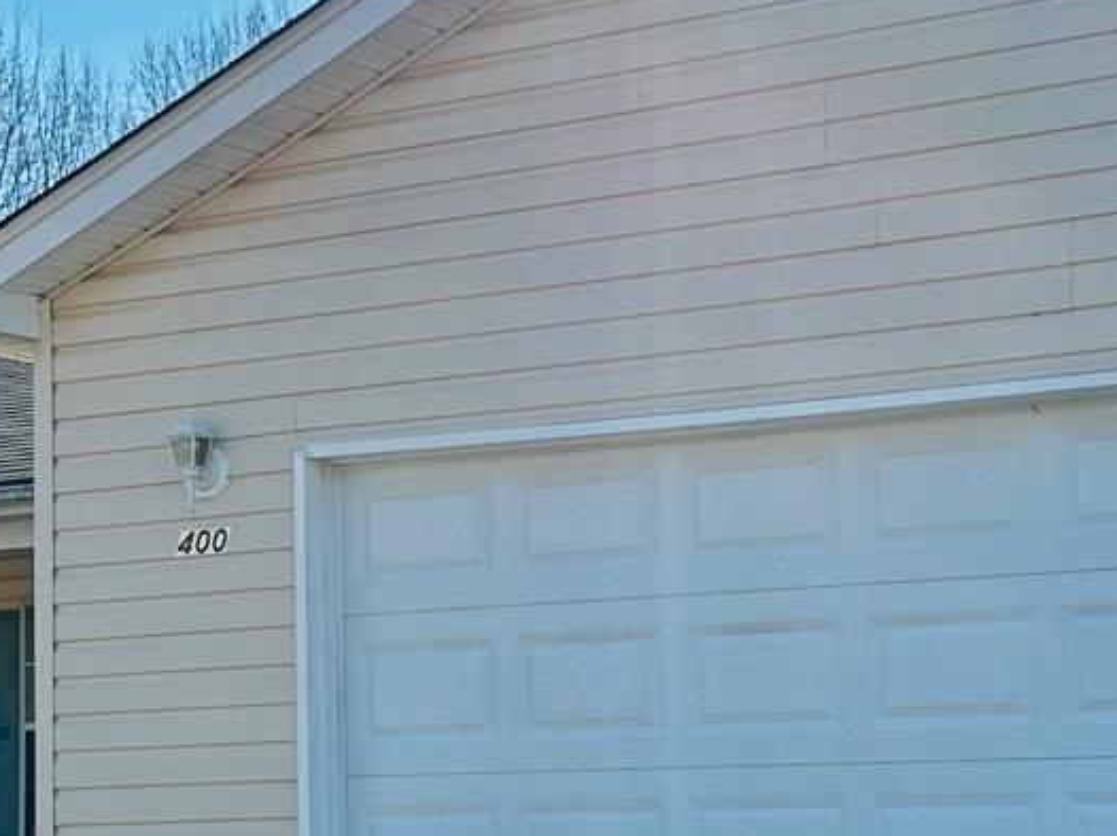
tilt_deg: +3.5
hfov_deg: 21.3
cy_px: 664
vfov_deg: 15.9
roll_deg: +0.4
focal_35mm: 92
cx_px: 416
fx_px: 2967
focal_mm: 6.86
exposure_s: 1/2732
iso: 80
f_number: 1.78
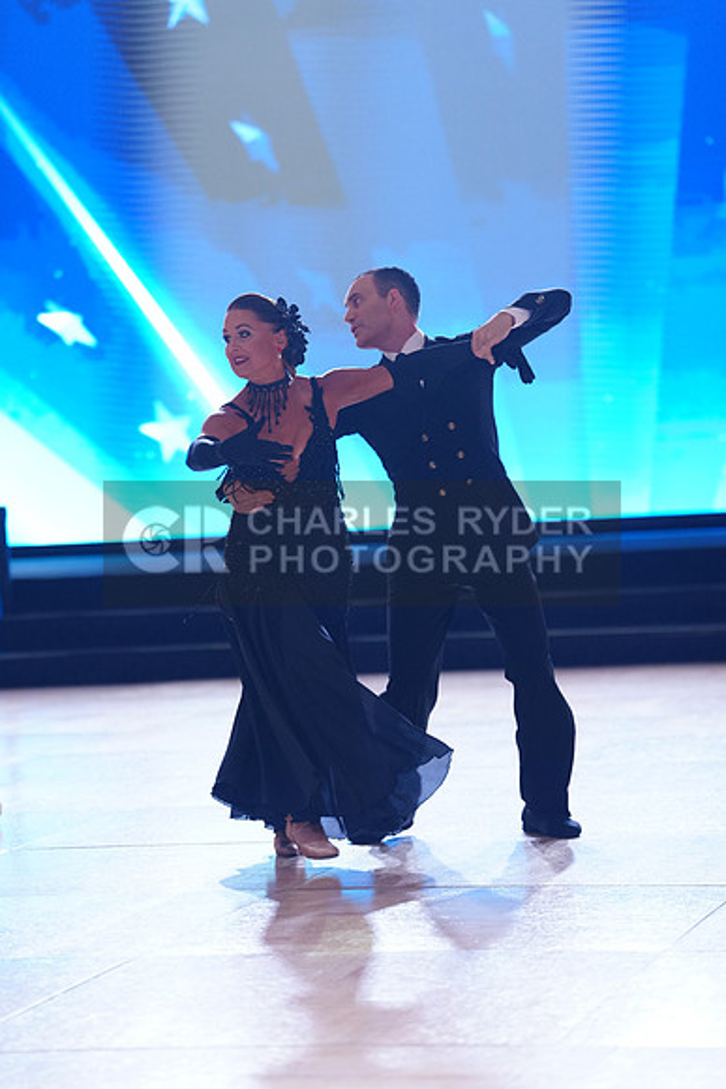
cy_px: 544
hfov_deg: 12.0
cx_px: 363
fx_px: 3446
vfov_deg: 17.9
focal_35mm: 114
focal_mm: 114
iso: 1250
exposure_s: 1/500
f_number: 2.8
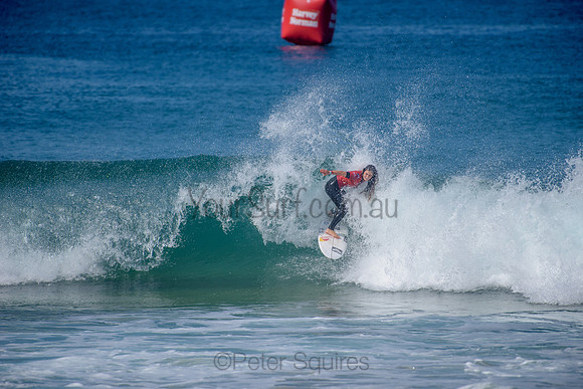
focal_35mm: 500
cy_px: 194
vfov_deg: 2.8
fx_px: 8099
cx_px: 292
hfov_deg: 4.1
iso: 125
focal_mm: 500
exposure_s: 1/2000
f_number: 5.6
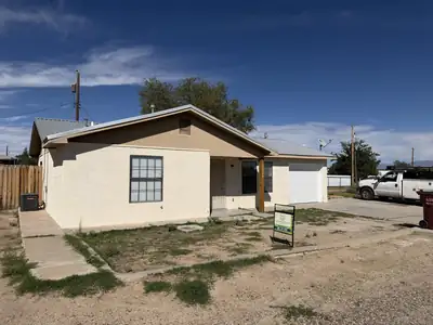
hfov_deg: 71.6
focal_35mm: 24
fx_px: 300
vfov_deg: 56.8
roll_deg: -0.2
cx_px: 216
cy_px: 162
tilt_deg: +3.3
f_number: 1.78
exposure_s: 1/14286
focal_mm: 6.76
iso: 80
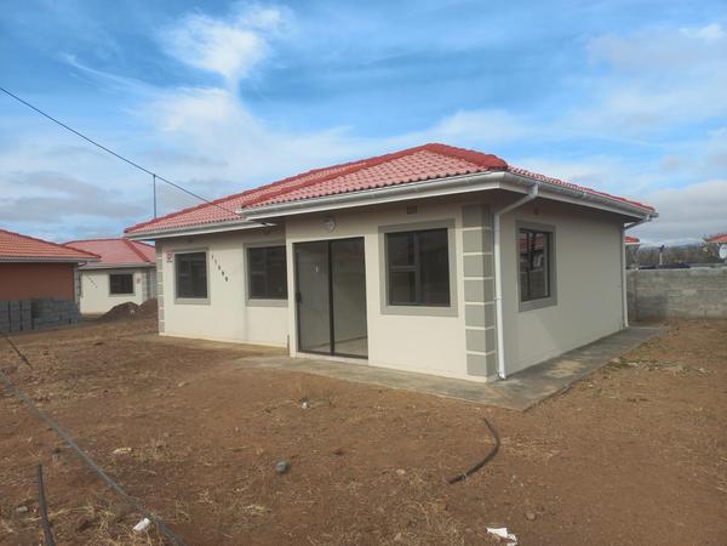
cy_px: 273
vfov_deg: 54.9
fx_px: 525
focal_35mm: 25
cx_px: 364
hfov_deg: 69.4
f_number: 1.8
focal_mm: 4.6
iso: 25
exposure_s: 1/570
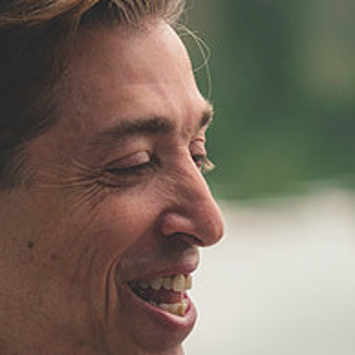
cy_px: 274
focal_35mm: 356
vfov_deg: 4.9
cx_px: 196
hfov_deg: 4.9
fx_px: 4131
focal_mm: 140
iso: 160
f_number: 5
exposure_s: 1/200
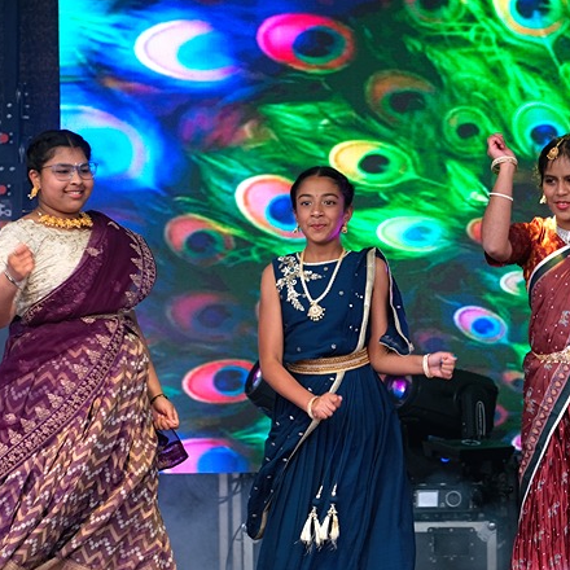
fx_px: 4751
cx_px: 483
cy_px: 339
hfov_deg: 6.9
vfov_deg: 6.9
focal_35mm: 255
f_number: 2.8
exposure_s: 1/400
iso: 800
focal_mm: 94.5
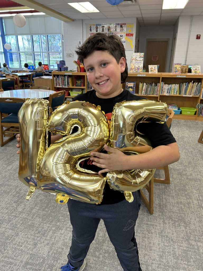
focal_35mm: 26
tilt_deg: -19.8
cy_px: 136
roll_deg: -0.4
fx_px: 203
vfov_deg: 67.3
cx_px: 102
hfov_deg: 53.1
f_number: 1.5
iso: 100
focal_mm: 5.7
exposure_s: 1/60
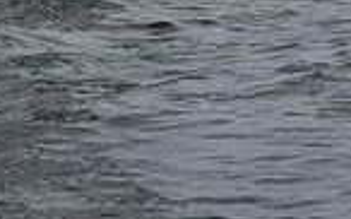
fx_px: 2715
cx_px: -49
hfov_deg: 7.3
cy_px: -433
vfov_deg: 4.4
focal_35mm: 284
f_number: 10
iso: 250
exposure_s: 1/800
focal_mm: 70
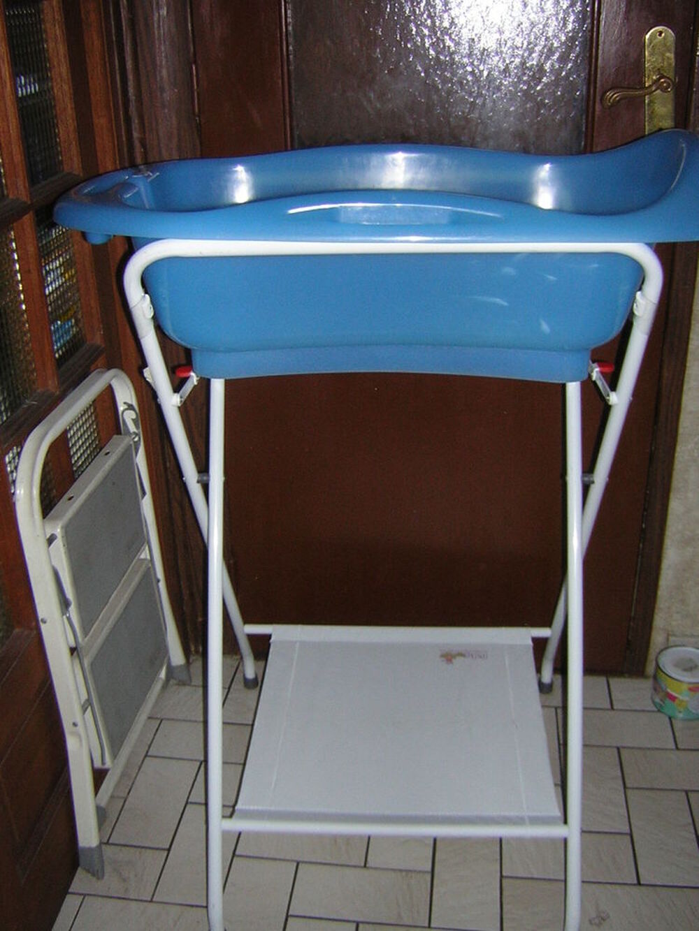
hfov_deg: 39.7
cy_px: 466
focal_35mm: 36
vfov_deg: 51.4
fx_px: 969
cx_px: 350
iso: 80
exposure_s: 1/60.1
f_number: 5.2
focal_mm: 4.7
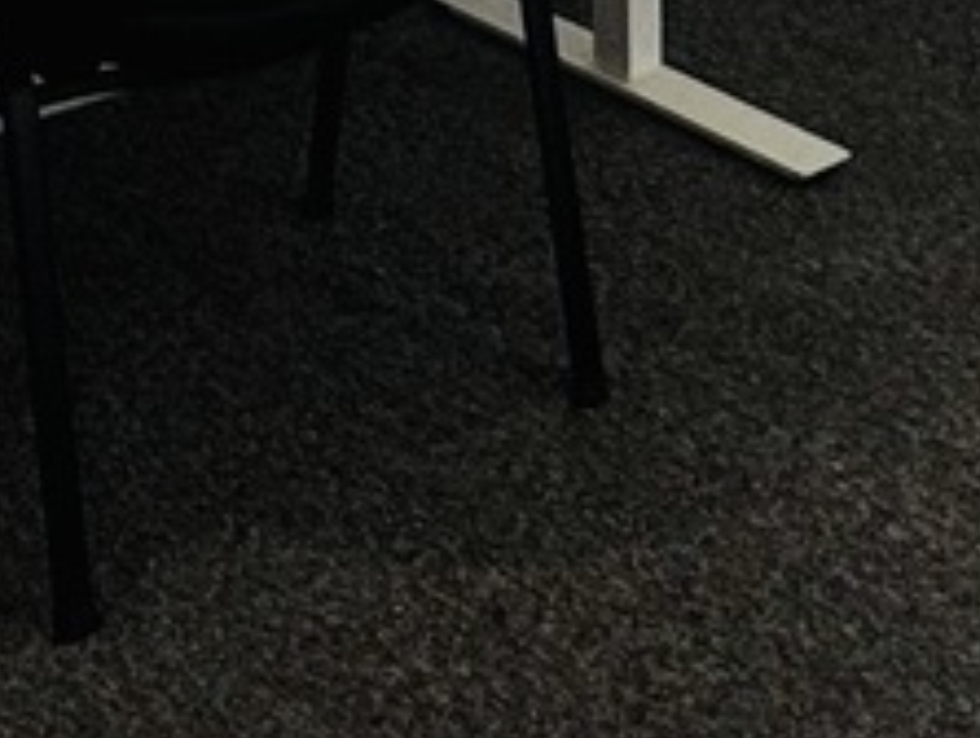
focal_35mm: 94
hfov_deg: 20.7
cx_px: 708
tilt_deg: -0.9
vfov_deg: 12.6
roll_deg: +0.8
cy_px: -991
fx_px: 2665
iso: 100
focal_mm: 2.22
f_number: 2.2
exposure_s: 1/100
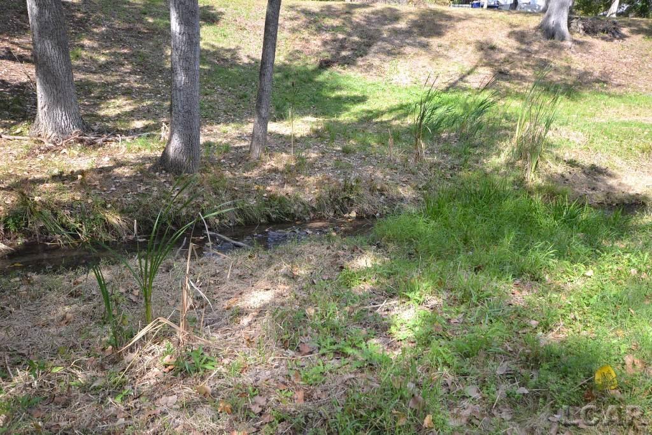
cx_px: 326
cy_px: 218
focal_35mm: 30
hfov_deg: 61.9
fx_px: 543
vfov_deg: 43.6
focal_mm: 20
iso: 200
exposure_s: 1/125
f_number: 5.6
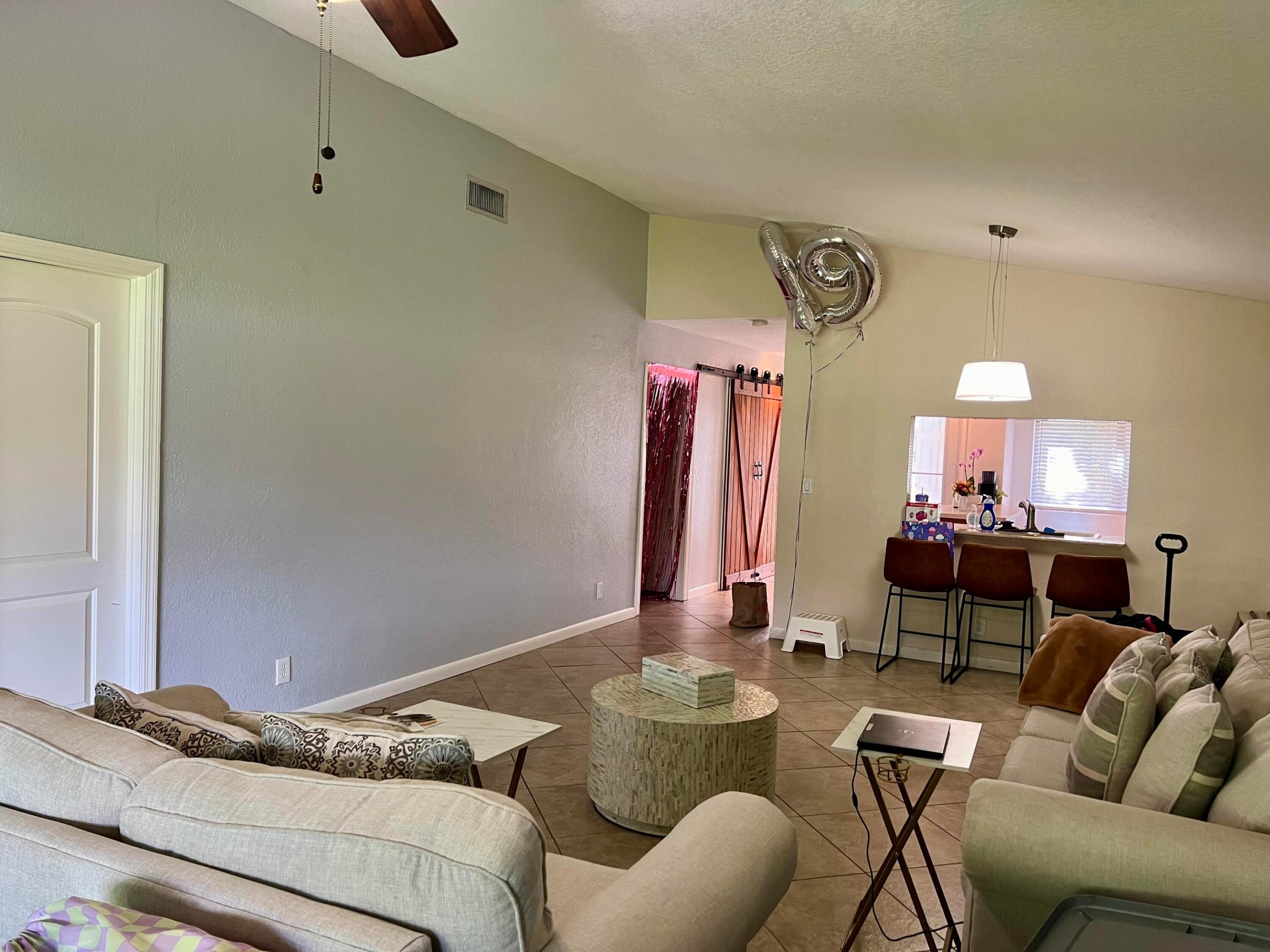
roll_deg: -2.3
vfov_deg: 53.1
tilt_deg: -3.4
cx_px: 635
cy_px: 476
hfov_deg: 67.3
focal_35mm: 26
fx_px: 954
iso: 160
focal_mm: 5.7
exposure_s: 1/60
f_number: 1.5
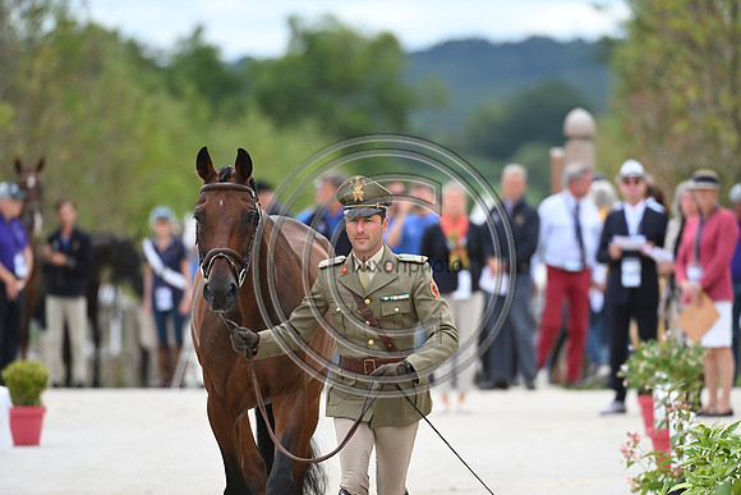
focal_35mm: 400
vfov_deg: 3.4
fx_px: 8235
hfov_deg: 5.2
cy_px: 248
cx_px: 370
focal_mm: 400
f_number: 5.6
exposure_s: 1/1600
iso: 900
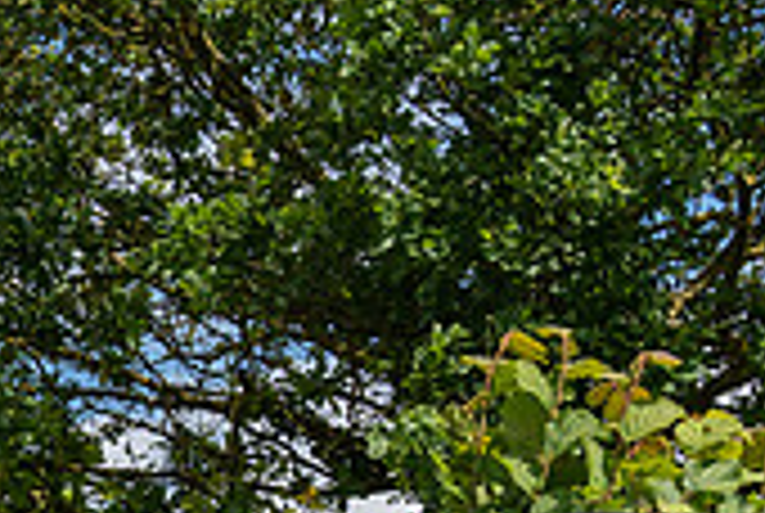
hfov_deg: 15.2
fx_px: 2682
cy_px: 949
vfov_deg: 10.3
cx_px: -319
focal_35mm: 126
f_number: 6.3
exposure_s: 1/1250
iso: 100
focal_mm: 28
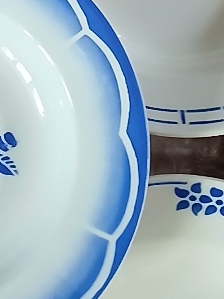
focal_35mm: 150
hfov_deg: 9.7
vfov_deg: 12.9
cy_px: -36
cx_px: -57
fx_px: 1295
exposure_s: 1/33.3
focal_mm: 3.98
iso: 200
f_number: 1.8
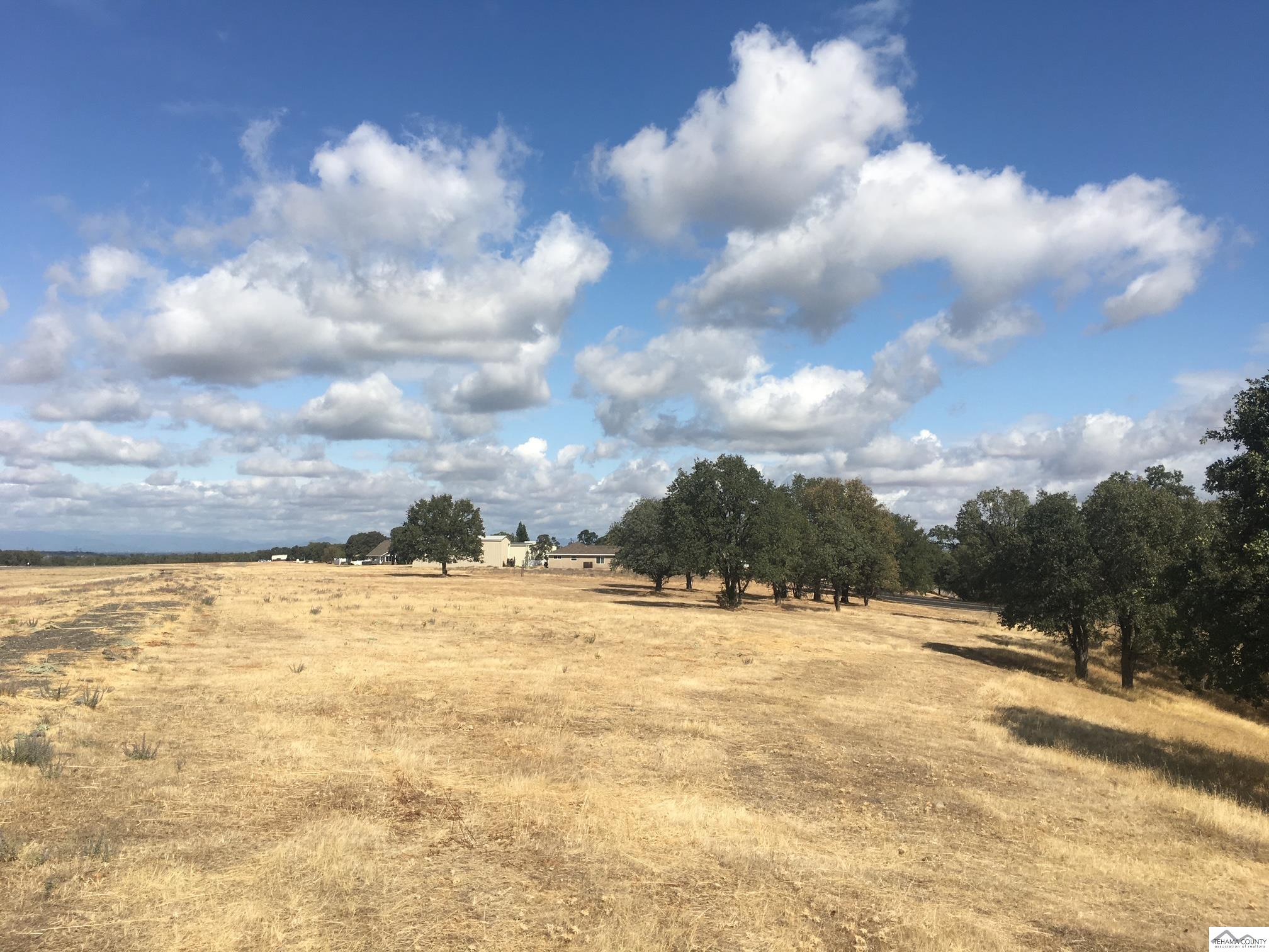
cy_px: 476
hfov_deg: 61.7
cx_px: 634
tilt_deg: +5.7
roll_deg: -0.3
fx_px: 1063
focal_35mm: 29
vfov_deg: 48.2
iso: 25
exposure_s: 1/2481
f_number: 2.2
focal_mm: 4.15
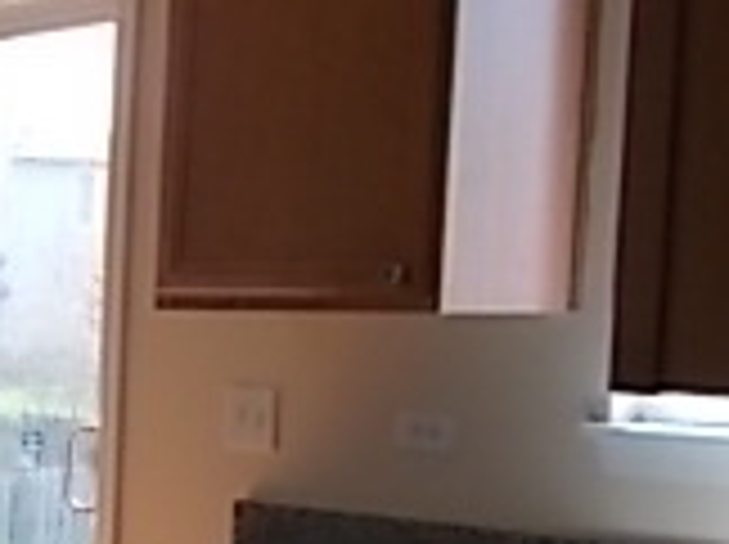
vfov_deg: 14.1
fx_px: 2166
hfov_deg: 16.3
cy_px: 535
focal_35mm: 103
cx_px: -558
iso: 80
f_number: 3.2
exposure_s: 1/125
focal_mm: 4.6
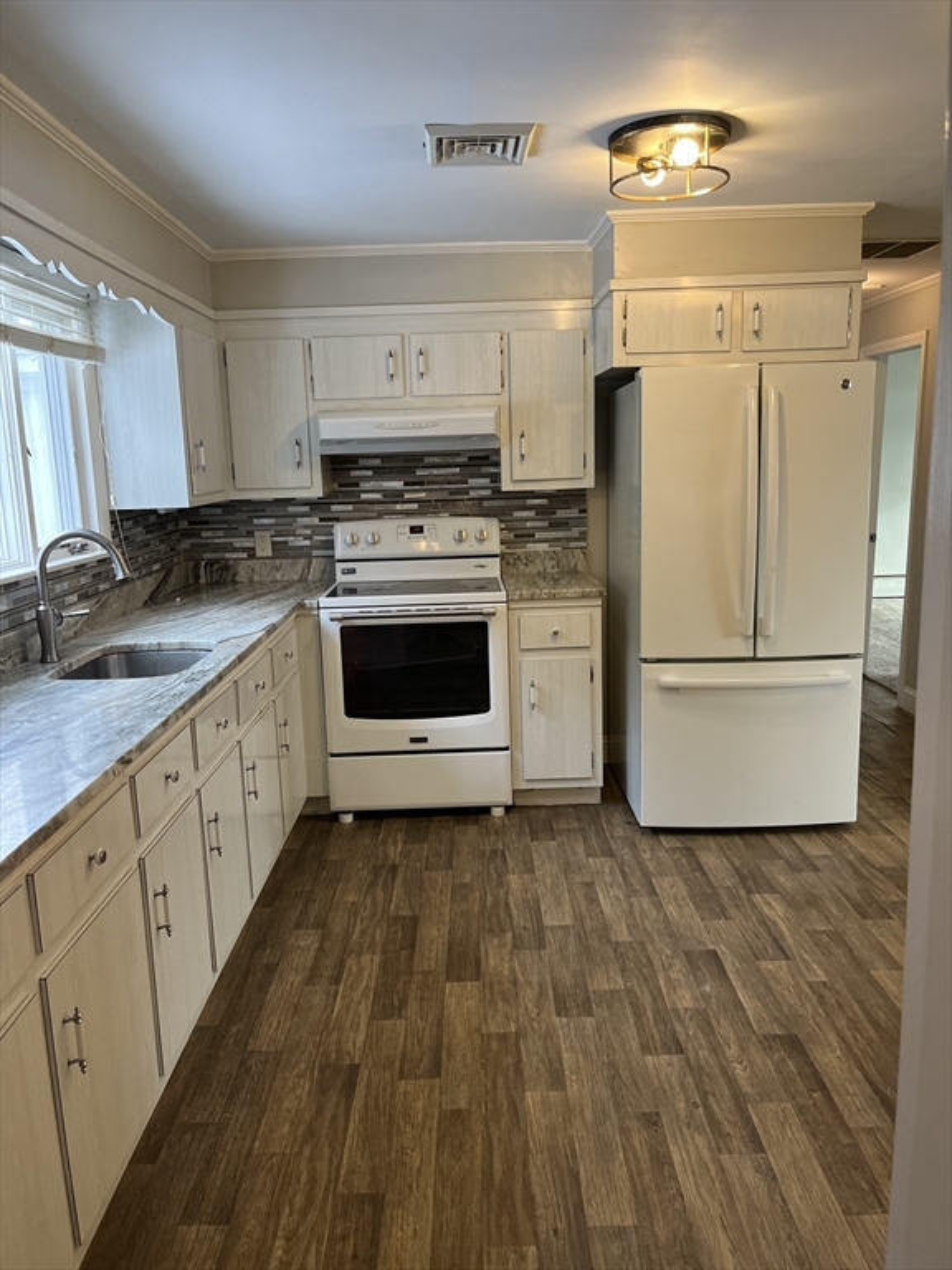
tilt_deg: -6.8
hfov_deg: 53.1
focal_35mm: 26
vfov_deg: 67.3
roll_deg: +1.2
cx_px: 476
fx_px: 953
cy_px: 635
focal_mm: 5.1
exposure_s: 1/120
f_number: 1.6
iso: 125
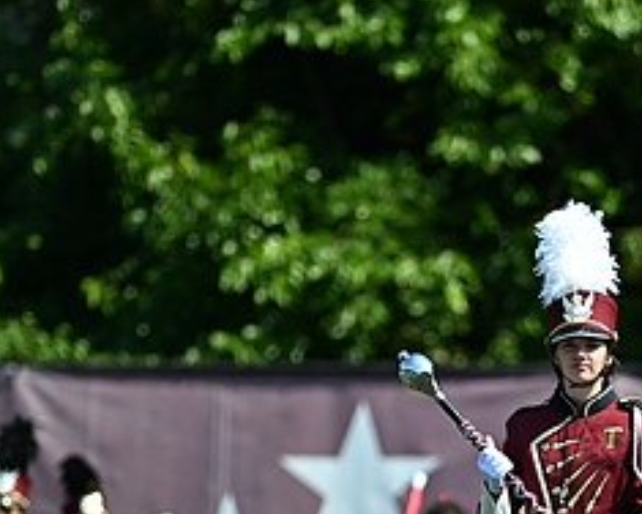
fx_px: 13186
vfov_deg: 2.2
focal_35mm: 694
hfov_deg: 2.8
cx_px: 467
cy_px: 524
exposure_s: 1/2500
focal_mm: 300
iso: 160
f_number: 2.8
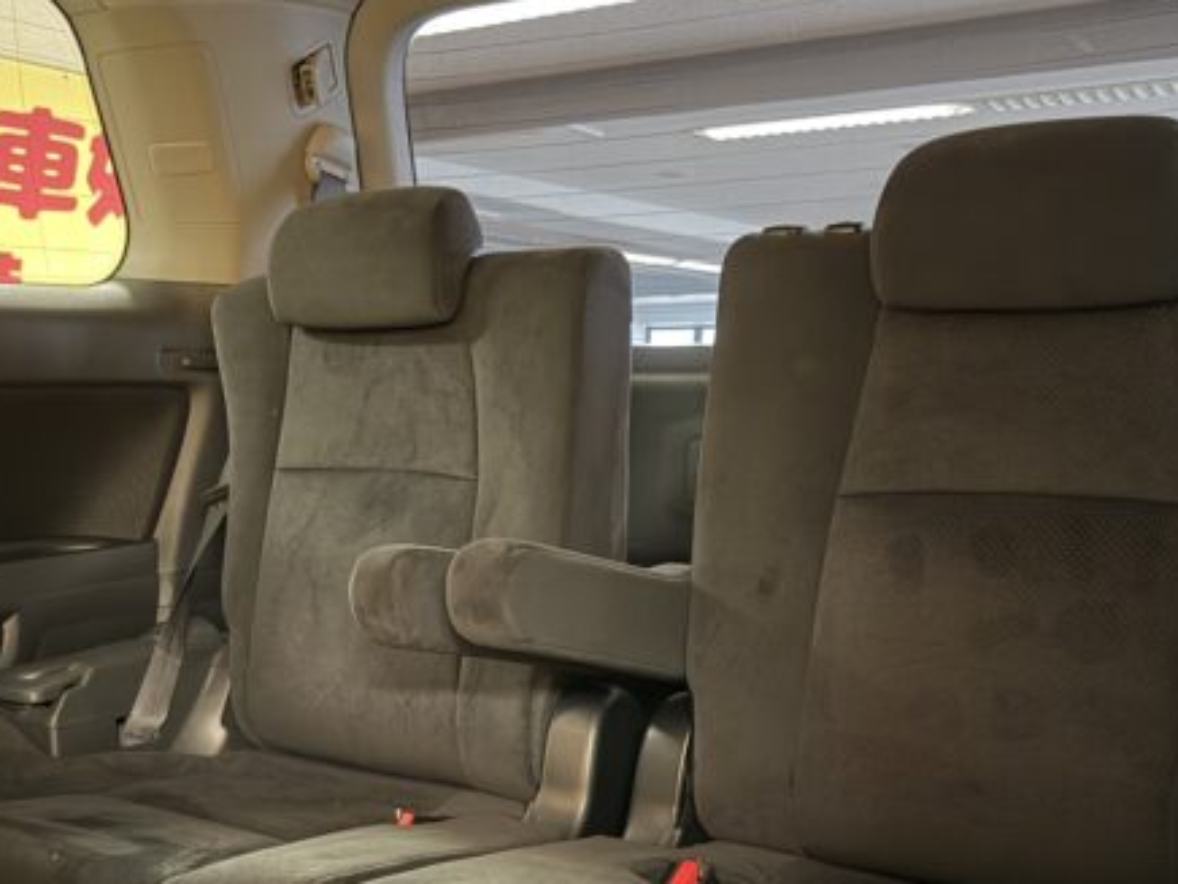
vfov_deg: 32.2
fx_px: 1497
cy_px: 679
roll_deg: +0.0
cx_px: 457
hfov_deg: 42.7
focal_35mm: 44
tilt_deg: -10.2
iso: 1000
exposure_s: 1/13
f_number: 1.78
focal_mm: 6.76
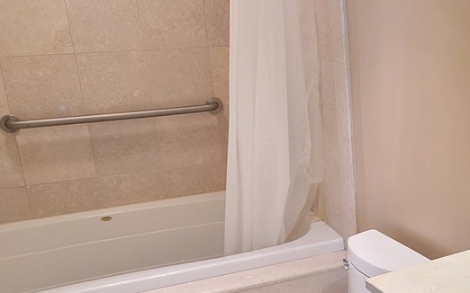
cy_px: 195
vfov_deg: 24.7
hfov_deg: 36.3
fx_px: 666
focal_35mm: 52
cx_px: 429
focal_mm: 7
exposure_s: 1/39
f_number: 1.8
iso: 500
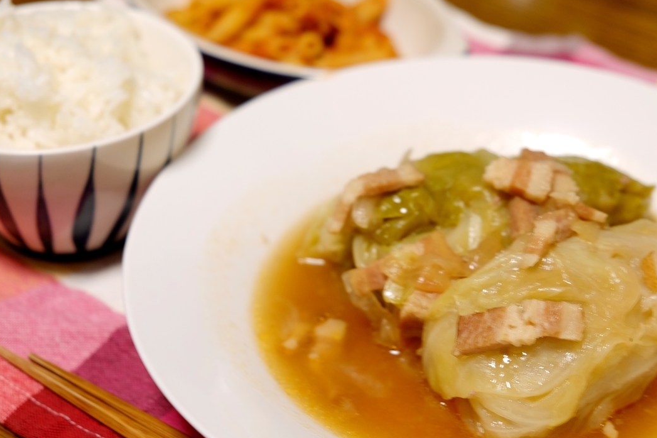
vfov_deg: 19.4
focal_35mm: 70
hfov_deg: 28.8
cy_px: 205
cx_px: 333
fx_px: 1277
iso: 200
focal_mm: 40.7
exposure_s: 1/13
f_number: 4
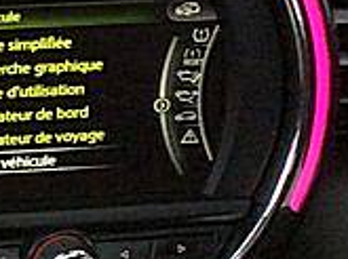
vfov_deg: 7.6
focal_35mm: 194
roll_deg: +0.6
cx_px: -327
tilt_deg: -27.5
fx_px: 1946
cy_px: 54
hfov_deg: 9.6
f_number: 2.4
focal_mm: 3.3
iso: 50
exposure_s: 1/25
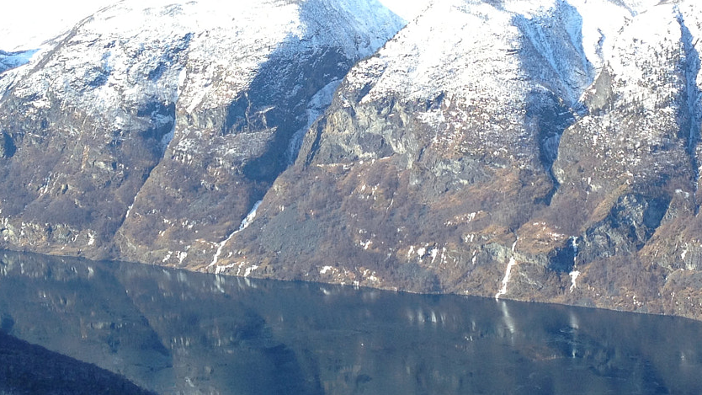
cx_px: 387
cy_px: 87
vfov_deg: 17.4
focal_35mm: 69
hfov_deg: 30.5
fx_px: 1284
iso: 50
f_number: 2.4
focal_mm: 4.13
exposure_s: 1/645
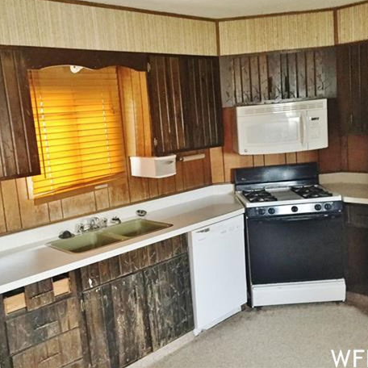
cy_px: 175
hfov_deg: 46.0
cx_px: 167
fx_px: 433
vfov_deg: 46.0
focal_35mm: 36
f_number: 2.2
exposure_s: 1/17
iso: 250
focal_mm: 4.15
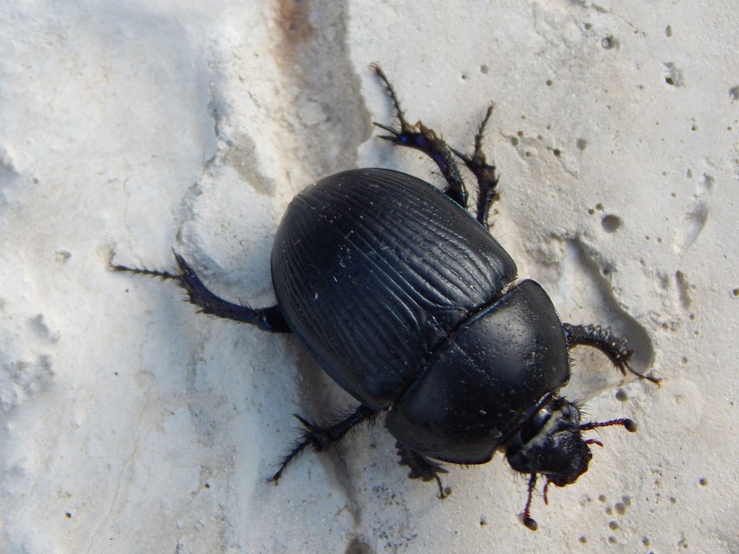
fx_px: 3011
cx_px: 370
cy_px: 277
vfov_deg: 10.5
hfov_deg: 14.0
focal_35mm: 141
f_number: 4.9
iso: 160
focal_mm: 25.3
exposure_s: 1/250
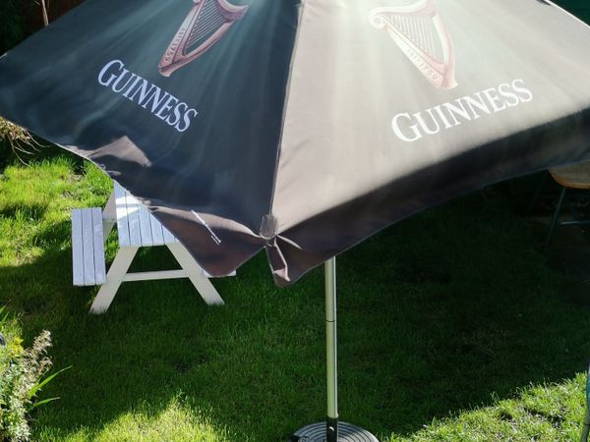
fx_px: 614
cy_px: 221
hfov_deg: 51.4
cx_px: 295
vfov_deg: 39.7
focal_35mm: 36
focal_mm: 5.58
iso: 50
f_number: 1.8
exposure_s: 1/1000
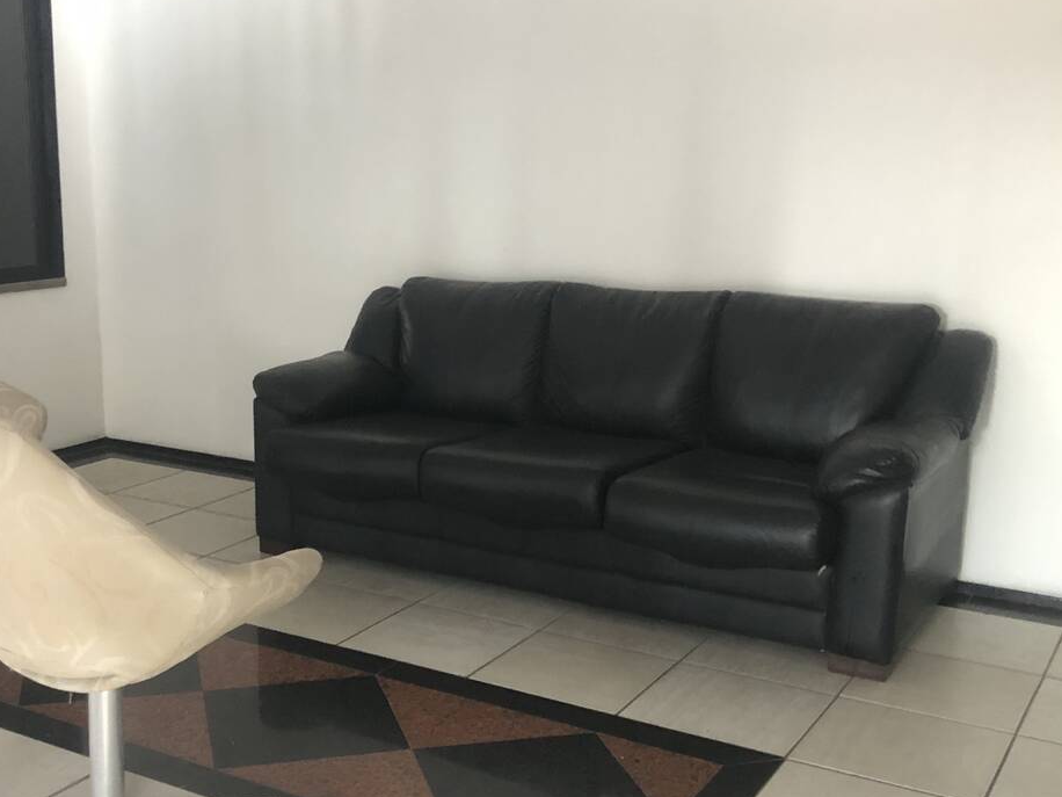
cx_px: 420
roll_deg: +1.7
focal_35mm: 44
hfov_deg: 42.7
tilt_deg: -12.2
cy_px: 426
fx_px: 1350
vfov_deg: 32.9
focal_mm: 4
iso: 80
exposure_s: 1/4
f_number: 1.8
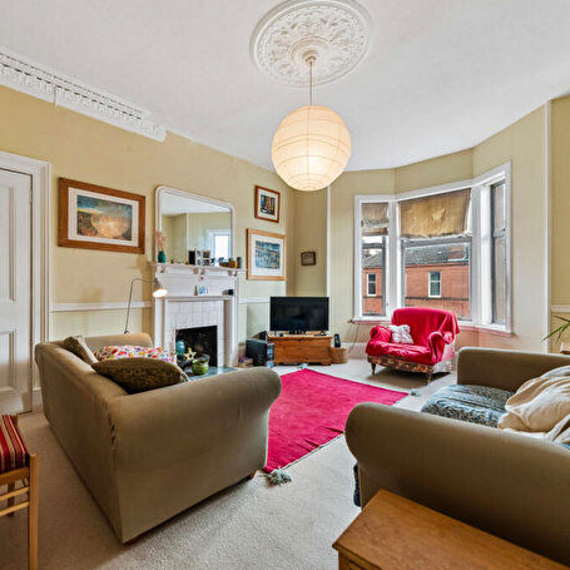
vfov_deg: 84.0
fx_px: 317
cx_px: 257
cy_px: 288
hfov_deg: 83.7
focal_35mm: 17
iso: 320
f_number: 3.5
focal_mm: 13
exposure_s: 1/50
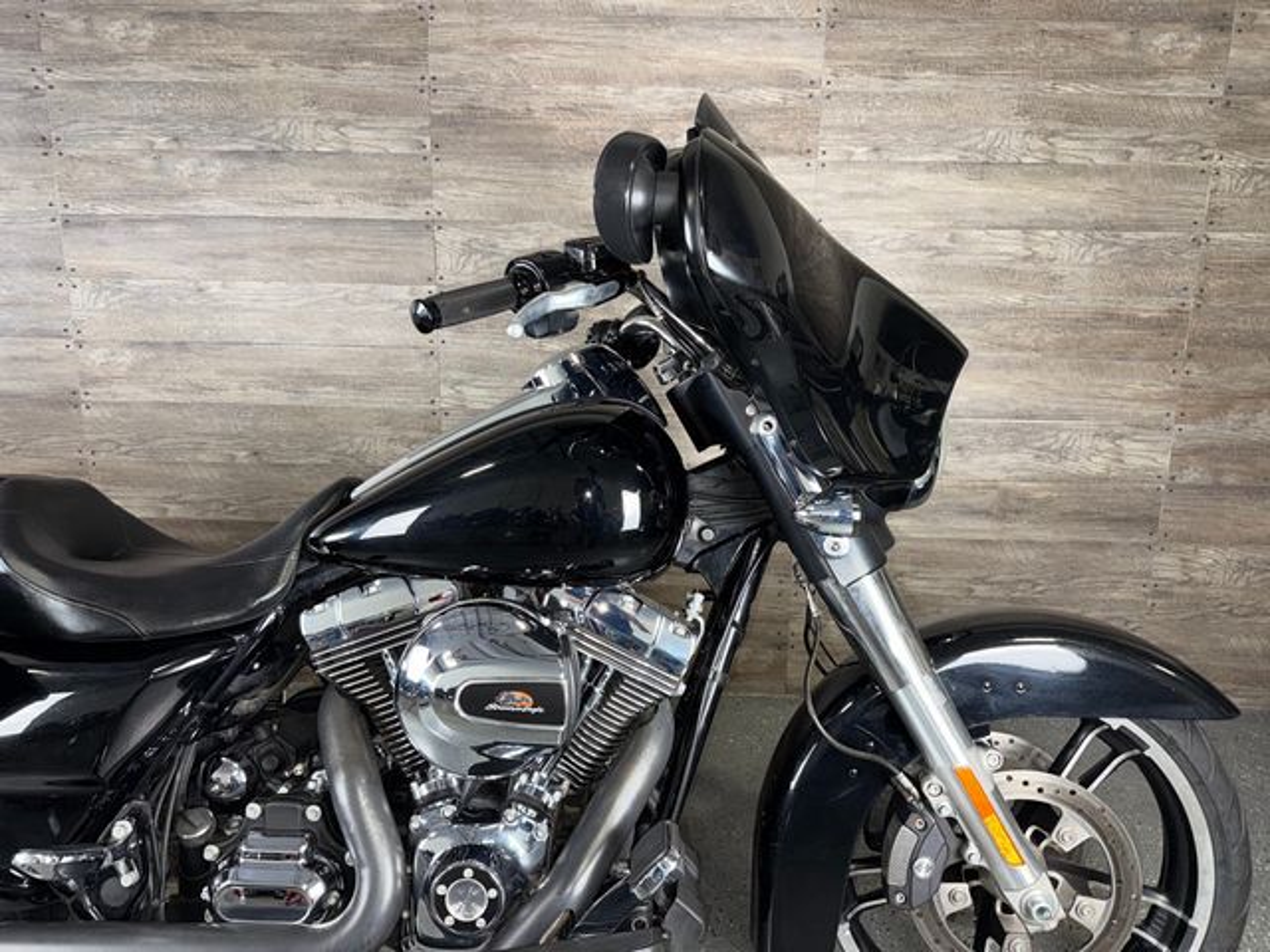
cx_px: 635
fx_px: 881
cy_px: 476
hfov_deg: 71.6
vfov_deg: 56.8
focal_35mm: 24
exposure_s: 1/22
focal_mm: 6.76
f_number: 1.78
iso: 64
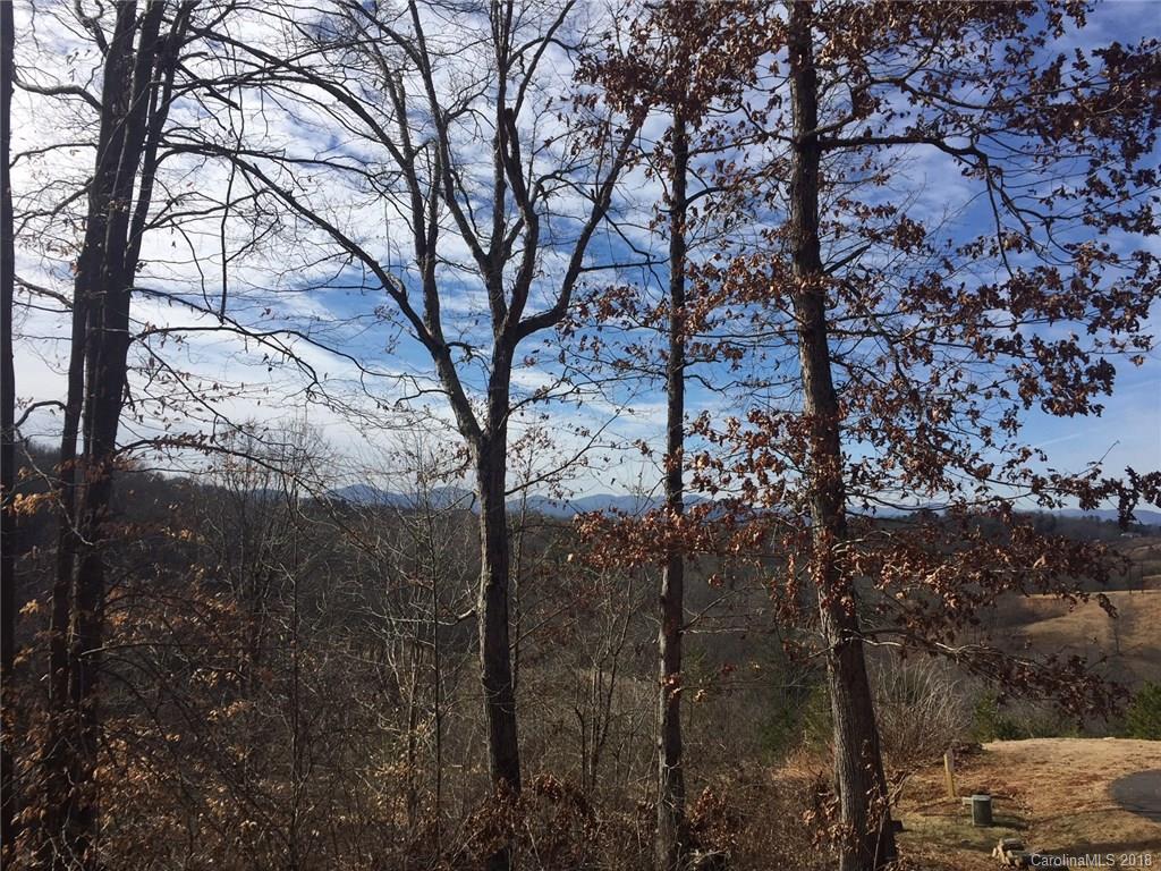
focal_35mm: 29
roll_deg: -0.5
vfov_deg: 48.2
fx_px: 973
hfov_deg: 61.7
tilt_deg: +5.5
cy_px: 436
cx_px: 580
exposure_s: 1/2825
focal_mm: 4.15
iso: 32
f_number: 2.2
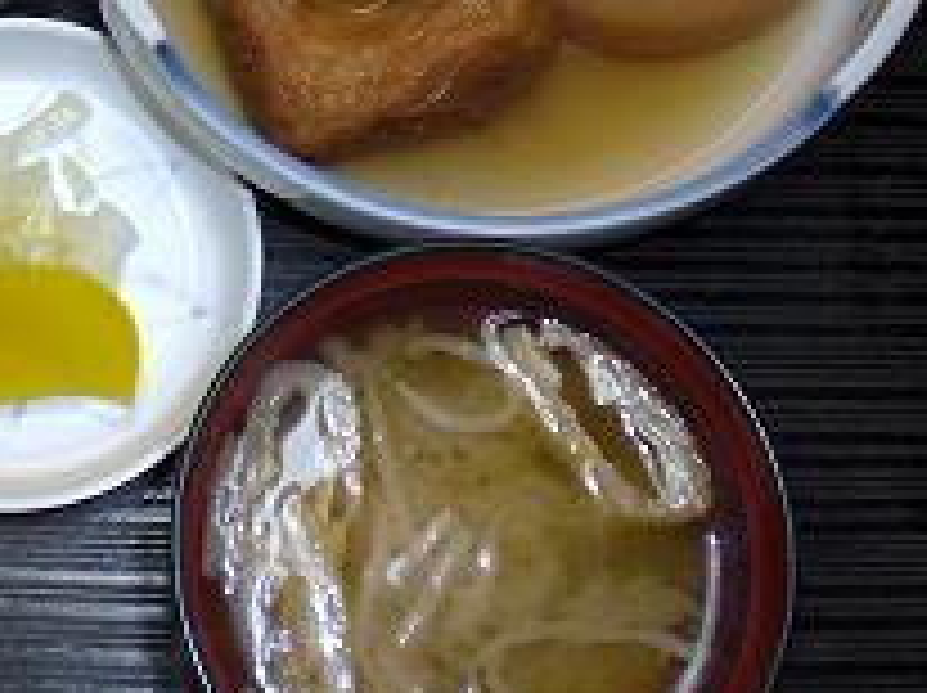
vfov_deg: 20.5
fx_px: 1899
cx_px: 99
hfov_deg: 26.5
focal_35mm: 71
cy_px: 144
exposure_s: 1/50
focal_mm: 6.3
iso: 100
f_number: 3.1
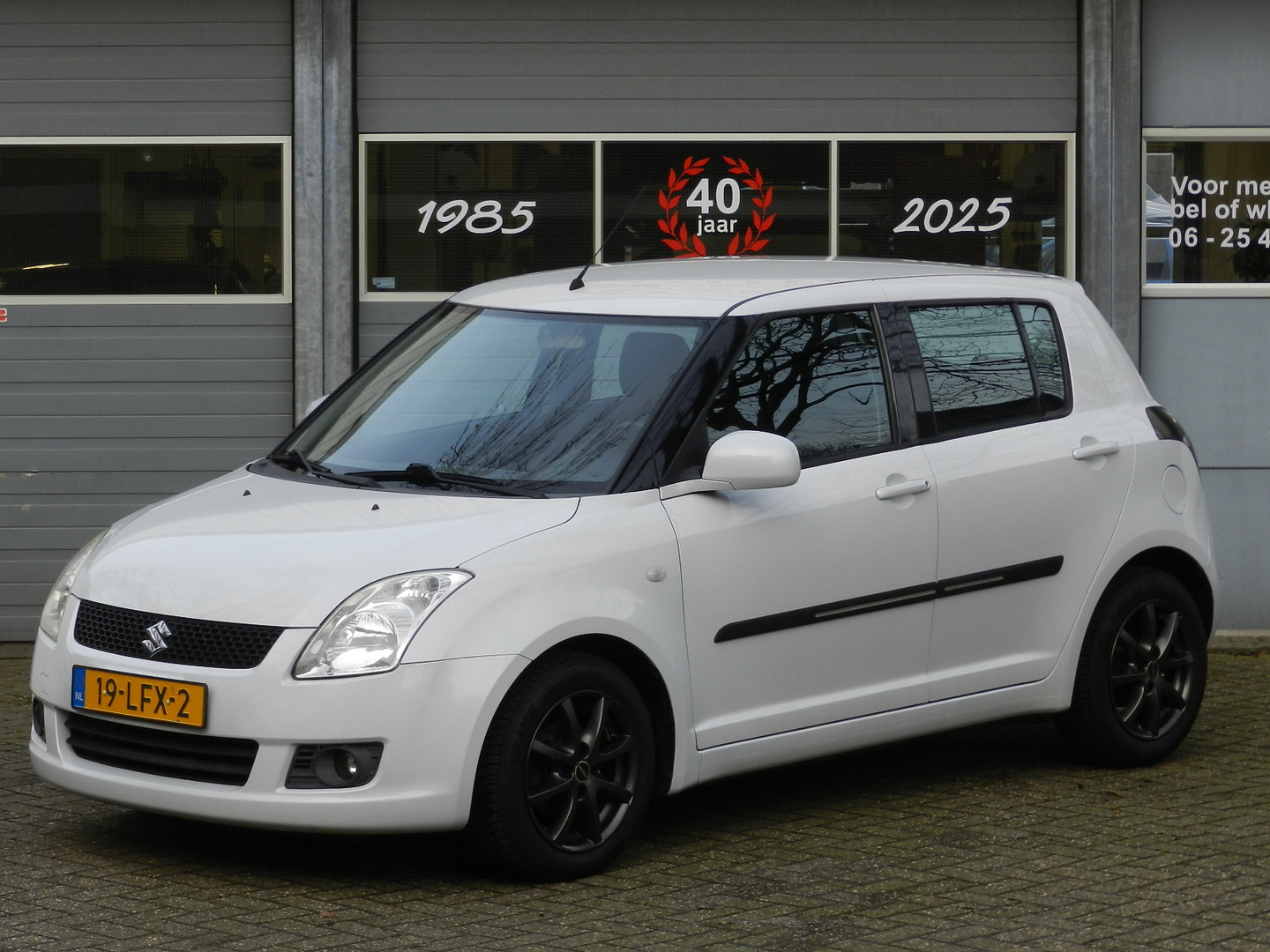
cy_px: 476
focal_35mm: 115
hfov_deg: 17.1
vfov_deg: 12.9
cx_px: 635
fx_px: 4219
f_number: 4.8
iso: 160
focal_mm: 20.5
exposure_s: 1/125
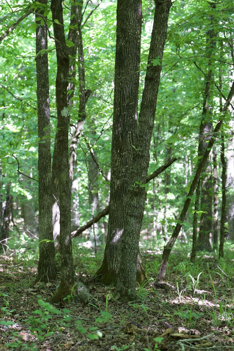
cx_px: 106
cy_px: 175
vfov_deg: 19.3
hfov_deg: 12.9
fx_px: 1033
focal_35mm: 106
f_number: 4
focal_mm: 70
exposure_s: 1/160
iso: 1000
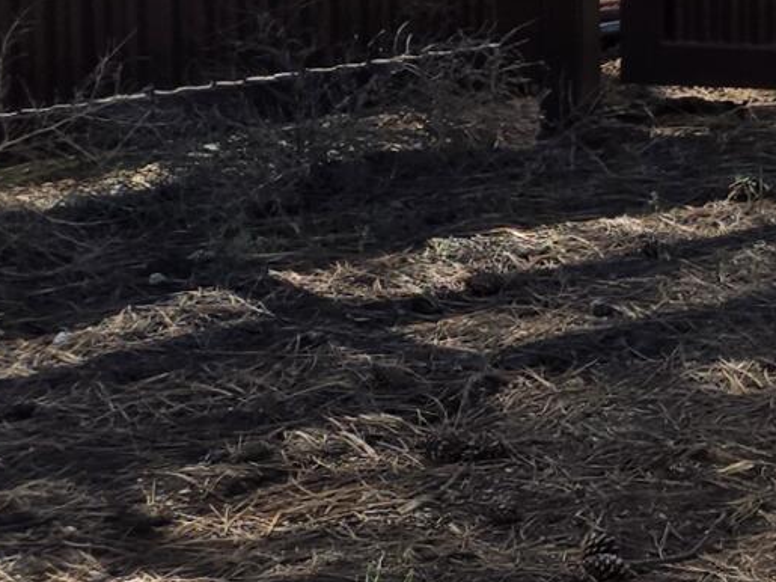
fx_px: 3003
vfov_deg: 10.7
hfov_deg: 11.3
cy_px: -274
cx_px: 2072
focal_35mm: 134
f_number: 1.8
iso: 25
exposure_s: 1/419
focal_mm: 5.4
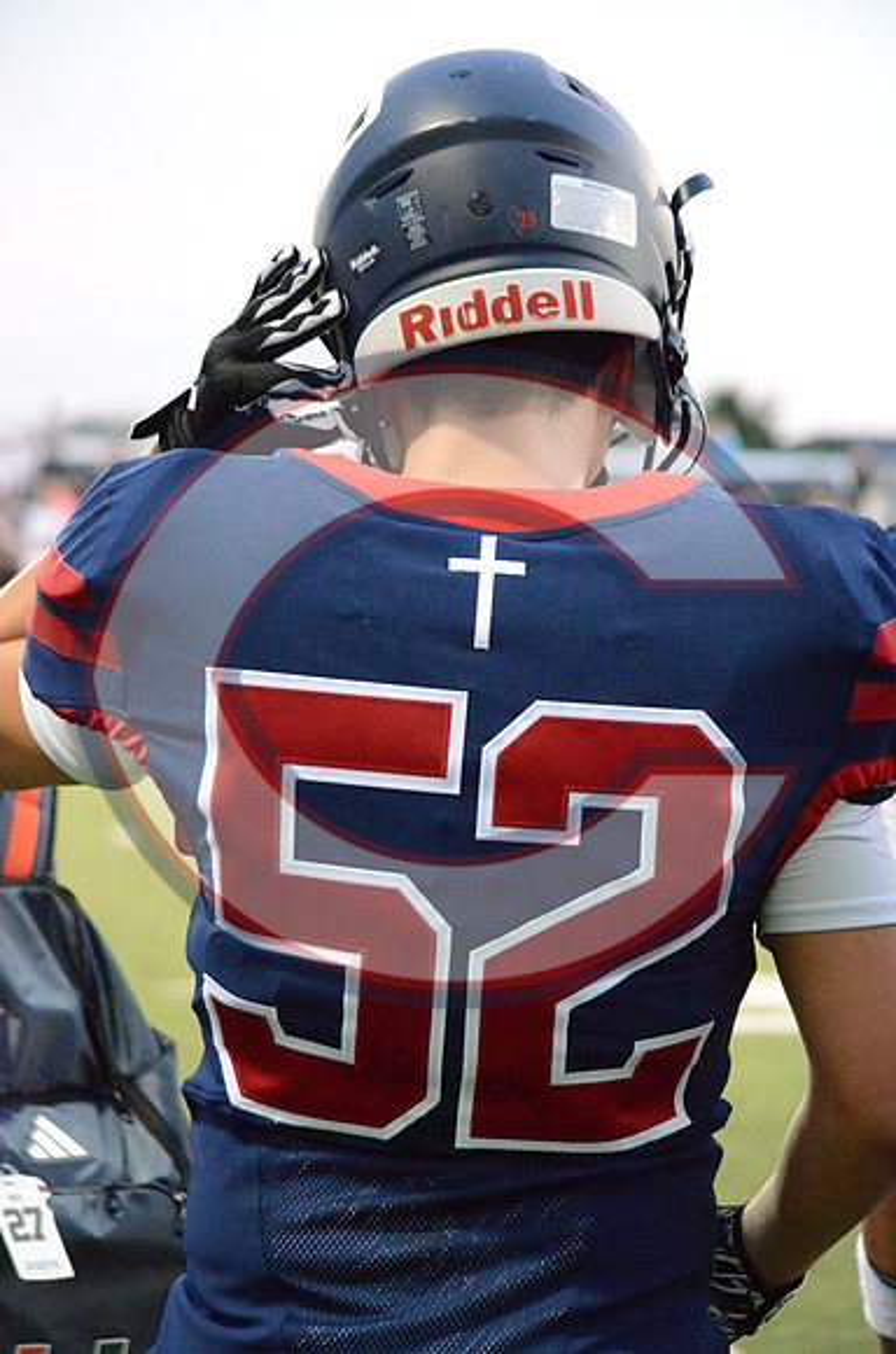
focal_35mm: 117
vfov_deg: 17.5
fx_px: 4389
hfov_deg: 11.7
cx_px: 448
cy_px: 677
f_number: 4.5
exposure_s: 1/160
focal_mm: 78
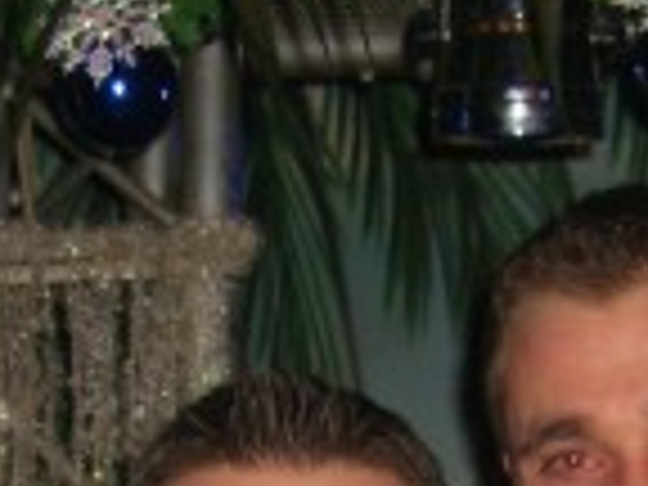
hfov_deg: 12.5
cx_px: 450
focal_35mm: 158
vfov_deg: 8.9
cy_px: 950
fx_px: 2958
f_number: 2.8
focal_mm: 7.9
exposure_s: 1/60
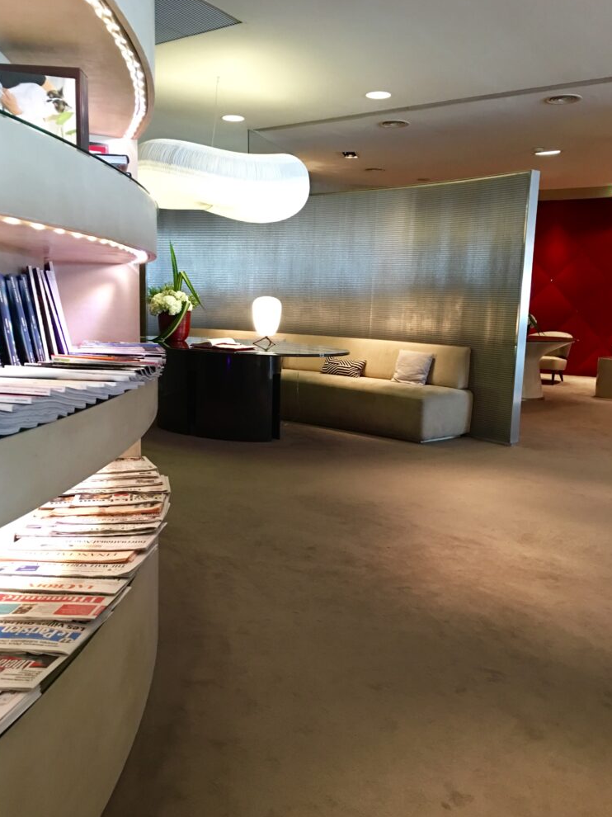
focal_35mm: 30
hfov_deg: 46.8
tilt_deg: -8.3
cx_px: 299
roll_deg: -0.4
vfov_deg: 60.0
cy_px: 415
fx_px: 707
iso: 80
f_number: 2.2
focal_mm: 4.15
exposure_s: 1/10
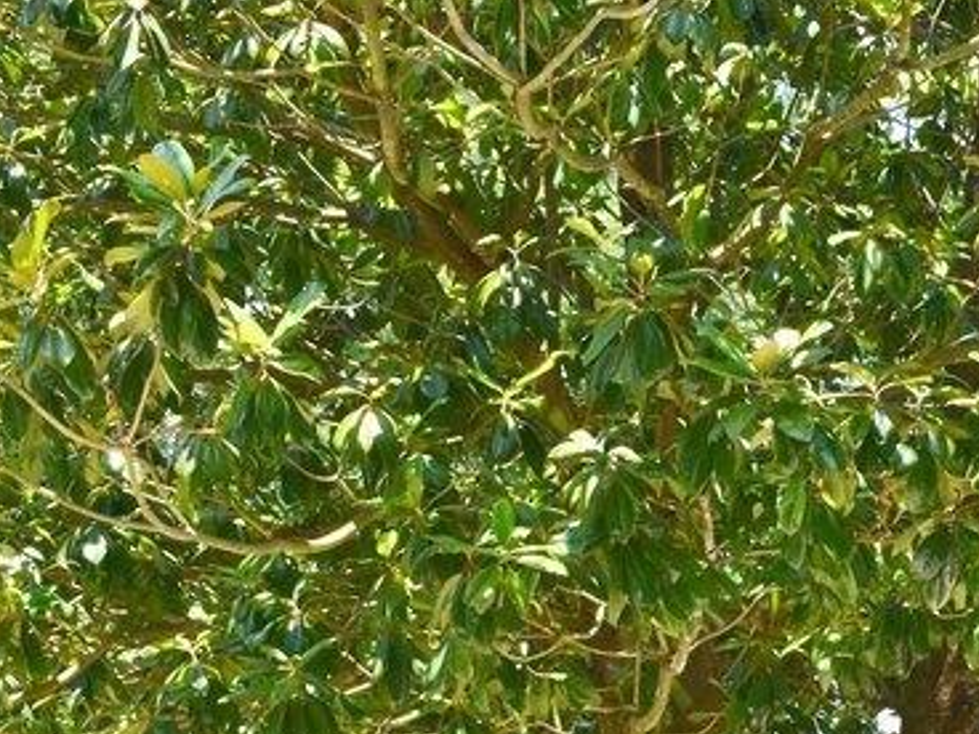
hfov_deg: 18.6
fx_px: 2838
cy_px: 892
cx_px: 1163
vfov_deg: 14.3
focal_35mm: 100
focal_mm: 25
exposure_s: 1/160
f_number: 10
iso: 400
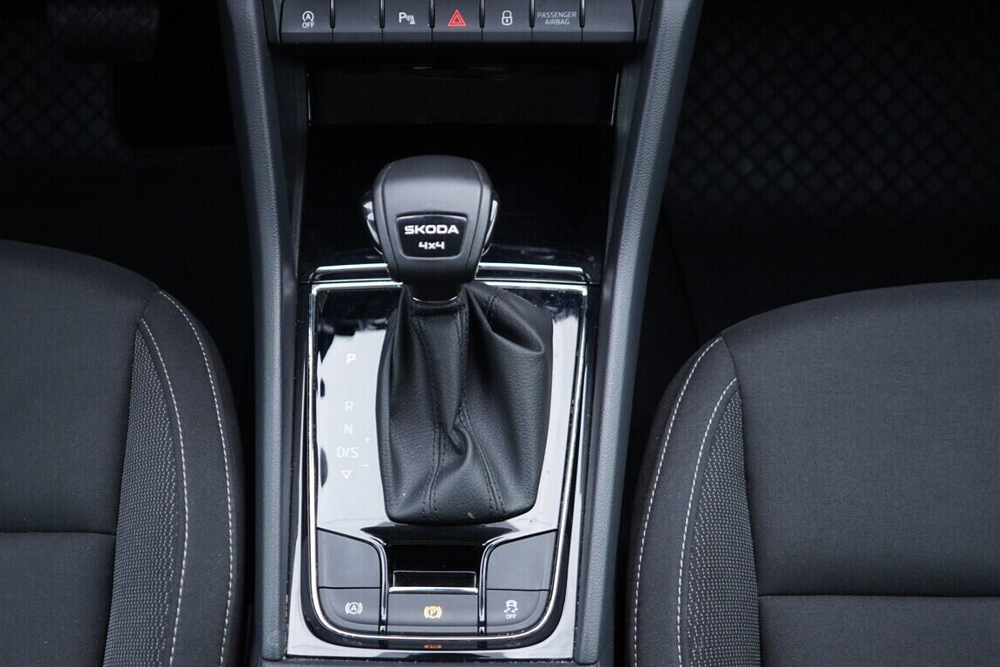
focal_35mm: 45
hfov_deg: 43.5
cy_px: 412
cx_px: 432
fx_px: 1250
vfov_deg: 29.8
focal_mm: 24
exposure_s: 1/40
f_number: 2.8
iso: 320
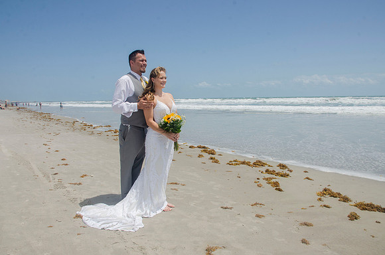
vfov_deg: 47.7
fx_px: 288
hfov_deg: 67.5
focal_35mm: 27
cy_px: 128
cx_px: 192
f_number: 11
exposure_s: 1/250
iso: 100
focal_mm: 18
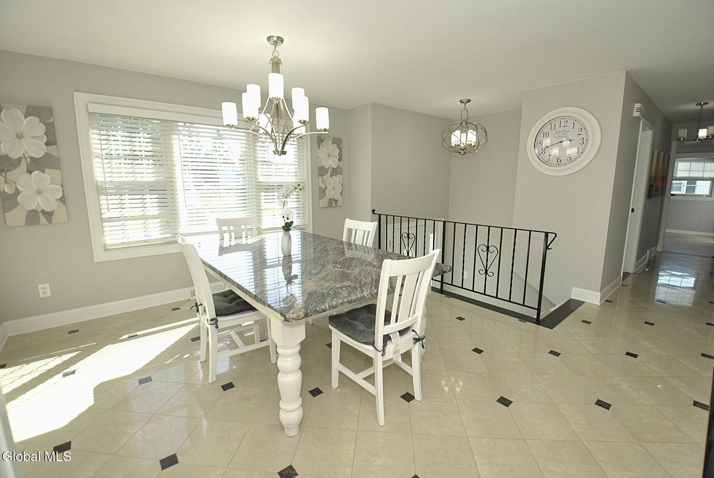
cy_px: 239
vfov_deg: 77.5
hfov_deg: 100.3
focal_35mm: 15
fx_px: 298
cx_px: 357
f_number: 4.5
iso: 100
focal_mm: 10
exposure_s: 1/80
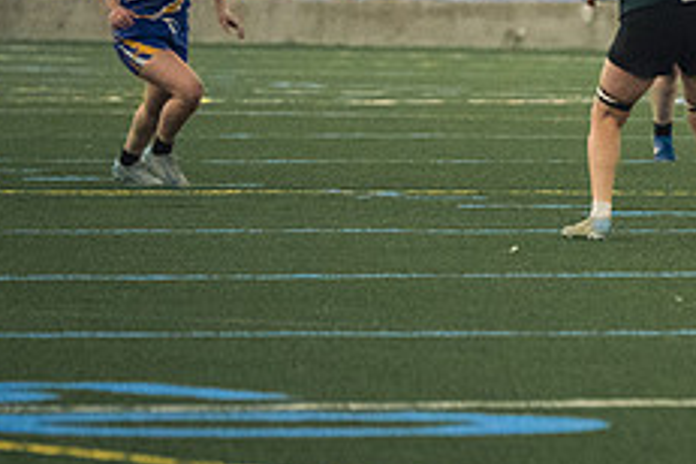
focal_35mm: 754
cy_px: -18
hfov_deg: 2.7
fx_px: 14576
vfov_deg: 1.8
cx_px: 853
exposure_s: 1/500
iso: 6400
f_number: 2.8
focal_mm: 200
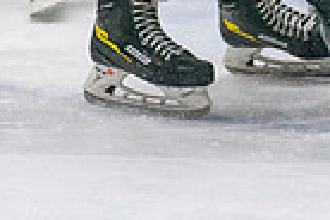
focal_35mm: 574
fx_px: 5261
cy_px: -236
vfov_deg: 2.4
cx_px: 237
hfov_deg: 3.6
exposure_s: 1/1250
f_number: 2.8
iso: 3200
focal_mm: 108
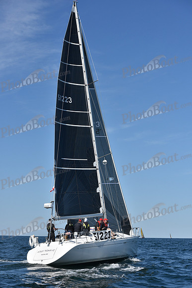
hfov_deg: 19.5
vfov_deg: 28.8
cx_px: 96
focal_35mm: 70
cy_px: 144
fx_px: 560
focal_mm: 70
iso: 250
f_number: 8
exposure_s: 1/1600
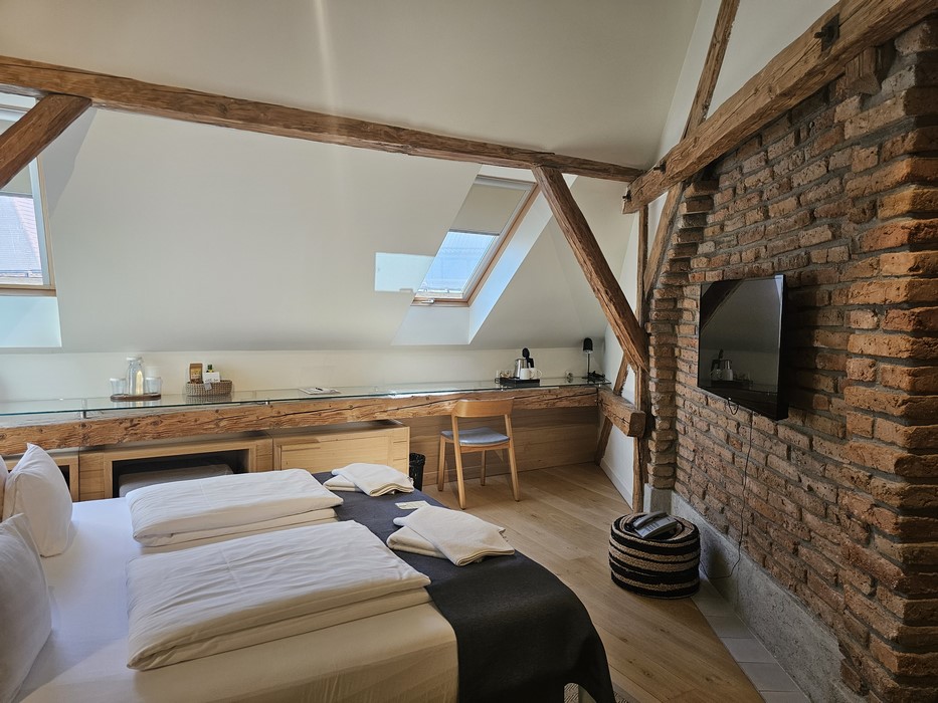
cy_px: 352
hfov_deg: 73.9
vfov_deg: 58.9
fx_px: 623
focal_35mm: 23
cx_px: 469
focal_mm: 6.3
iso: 250
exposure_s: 1/100
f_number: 1.7
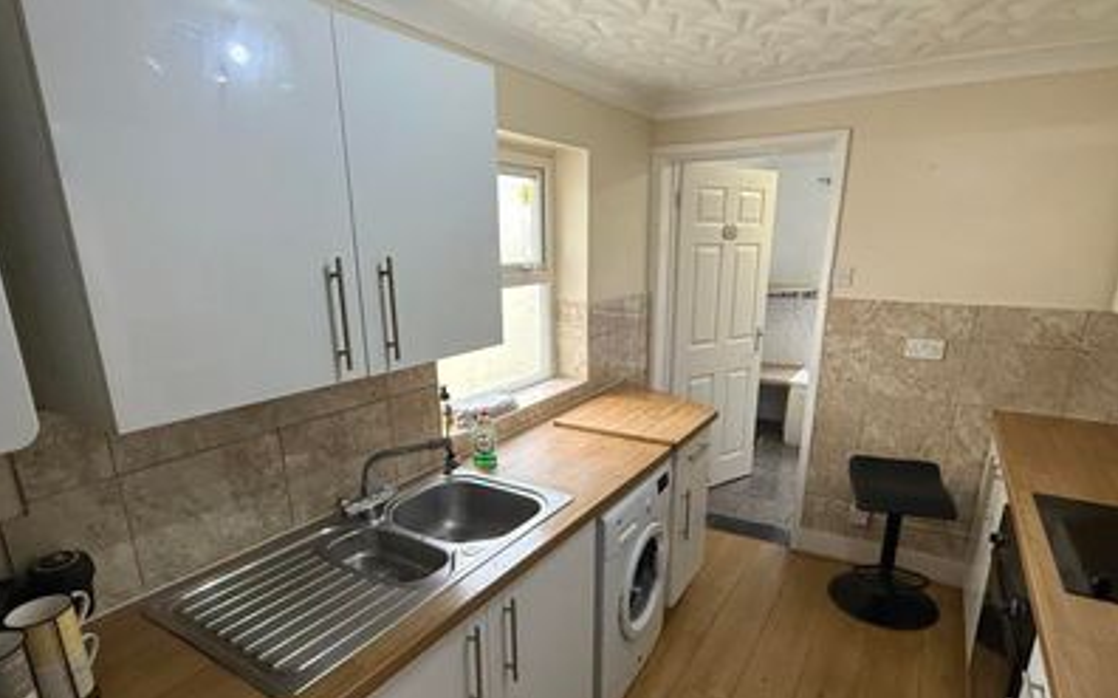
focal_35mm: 15
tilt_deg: -17.1
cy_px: 421
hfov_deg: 101.5
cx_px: 556
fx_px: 457
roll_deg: +0.7
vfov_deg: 73.8
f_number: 2.2
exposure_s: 1/100
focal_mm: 2.22
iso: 400
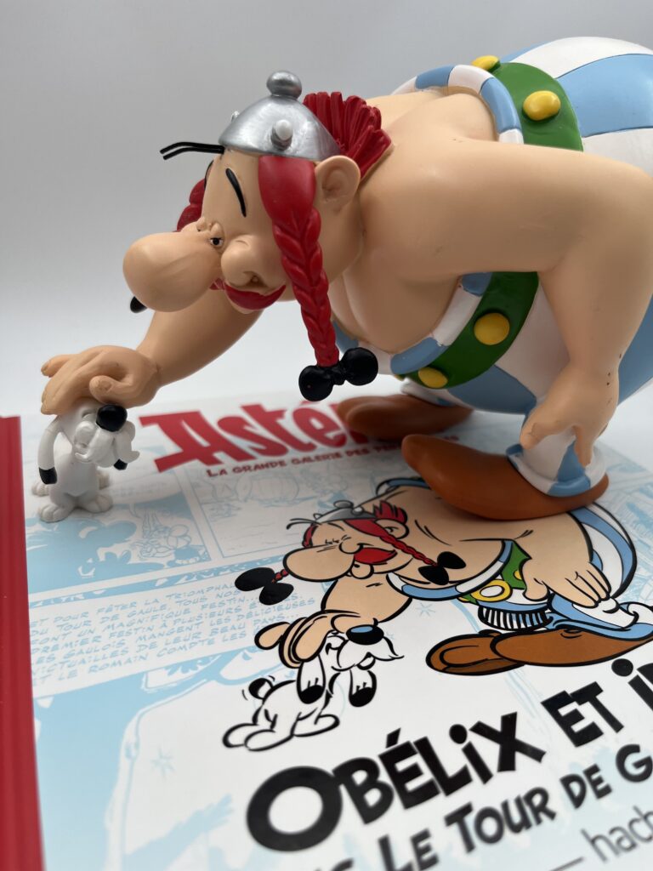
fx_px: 654
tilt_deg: -26.6
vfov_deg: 67.3
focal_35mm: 26
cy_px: 436
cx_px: 326
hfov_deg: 53.1
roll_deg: -1.8
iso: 50
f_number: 1.6
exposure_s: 1/447
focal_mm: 5.1
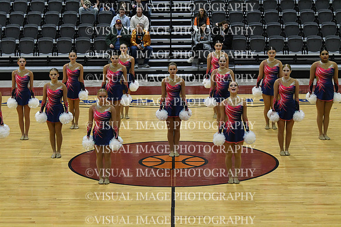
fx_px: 995
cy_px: 114
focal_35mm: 105
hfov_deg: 19.5
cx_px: 170
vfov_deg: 13.0
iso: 4000
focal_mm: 70
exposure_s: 1/500
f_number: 4
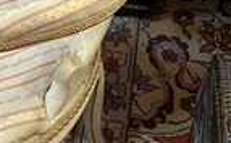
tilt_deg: -40.7
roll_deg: +2.5
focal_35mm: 77
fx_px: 484
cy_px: -24
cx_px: 31
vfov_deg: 16.3
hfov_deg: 26.1
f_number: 1.5
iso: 125
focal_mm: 5.7
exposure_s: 1/50
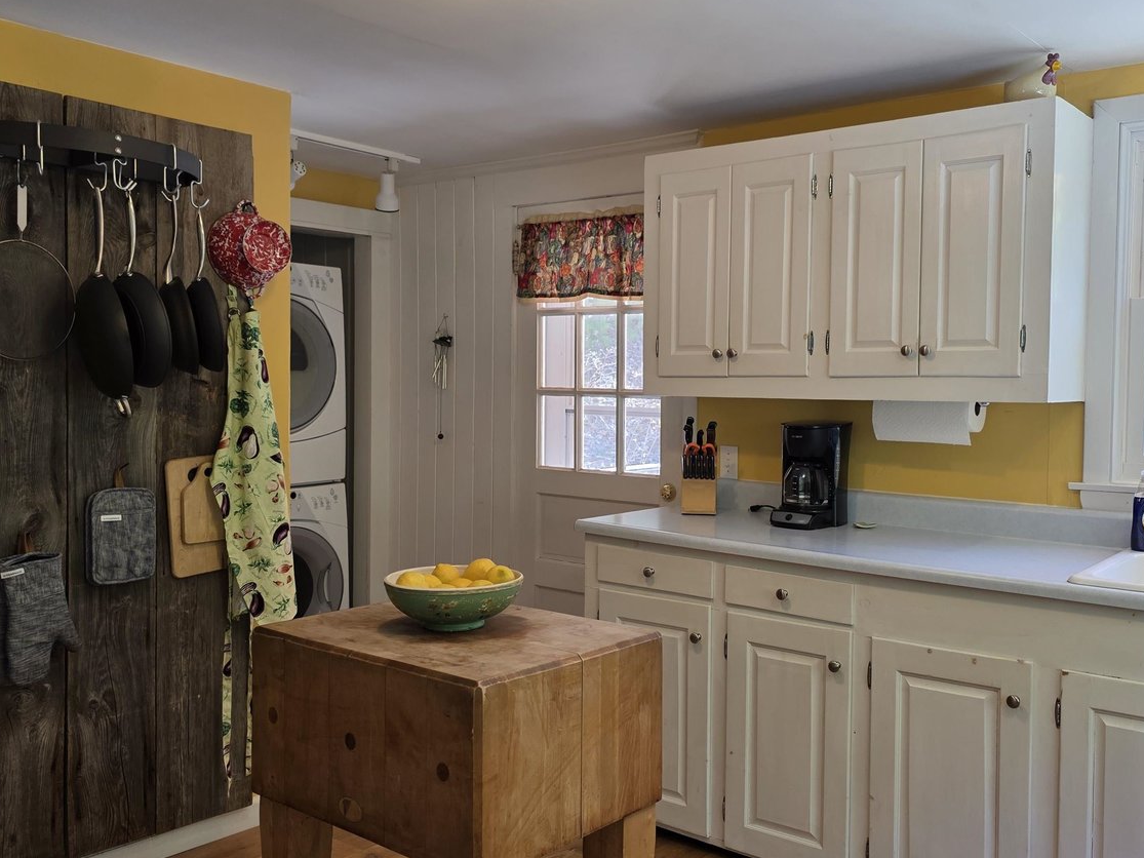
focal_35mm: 33
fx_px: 1090
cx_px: 623
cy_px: 439
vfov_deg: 42.9
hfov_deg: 55.3
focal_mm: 6.3
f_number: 1.7
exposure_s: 1/120
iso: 100
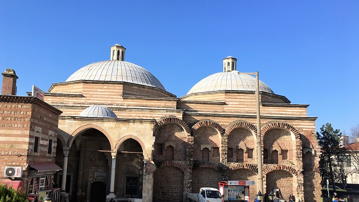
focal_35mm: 33
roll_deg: -2.2
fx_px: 314
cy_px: 129
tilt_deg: +9.2
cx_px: 176
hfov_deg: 59.5
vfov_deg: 35.4
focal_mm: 4.15
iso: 25
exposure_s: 1/1202
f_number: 2.2
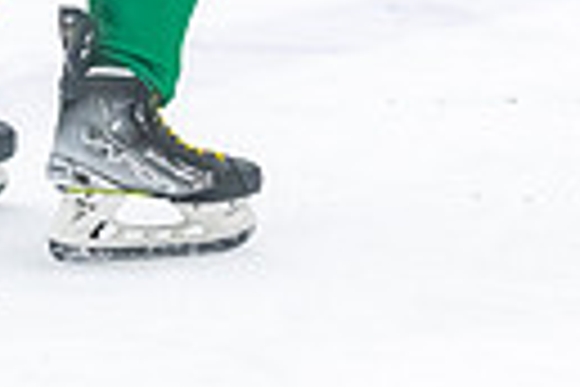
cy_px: -470
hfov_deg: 4.5
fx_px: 7298
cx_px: 151
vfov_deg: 3.0
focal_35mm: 453
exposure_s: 1/800
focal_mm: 90
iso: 4000
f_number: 2.8
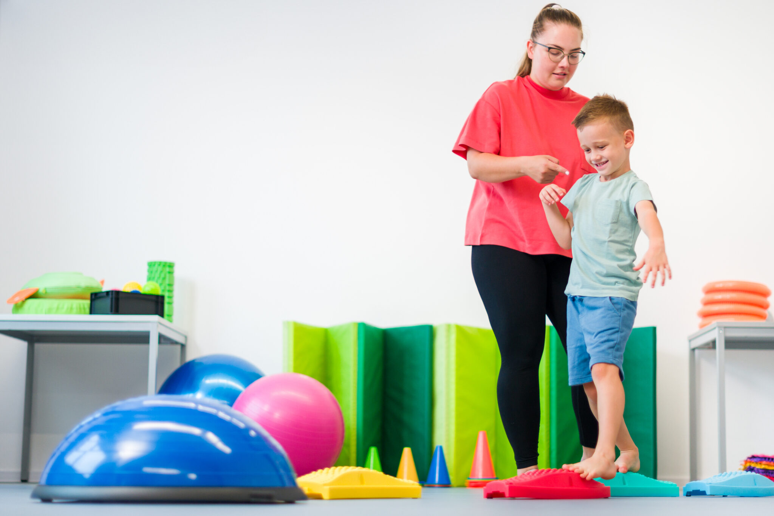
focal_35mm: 50
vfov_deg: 27.0
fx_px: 1075
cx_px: 387
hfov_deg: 39.6
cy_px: 258
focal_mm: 50
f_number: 1.6
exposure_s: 1/500
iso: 320
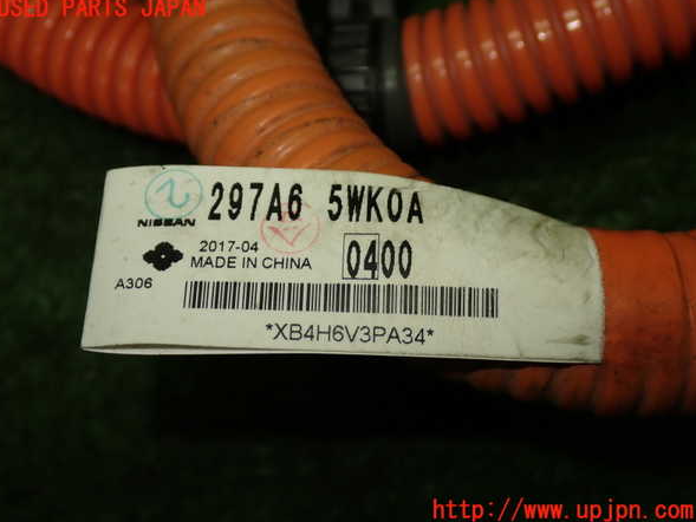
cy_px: 260
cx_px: 345
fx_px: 1106
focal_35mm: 55
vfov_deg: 26.6
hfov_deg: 34.9
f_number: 3.3
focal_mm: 9.65
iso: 200
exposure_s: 1/100
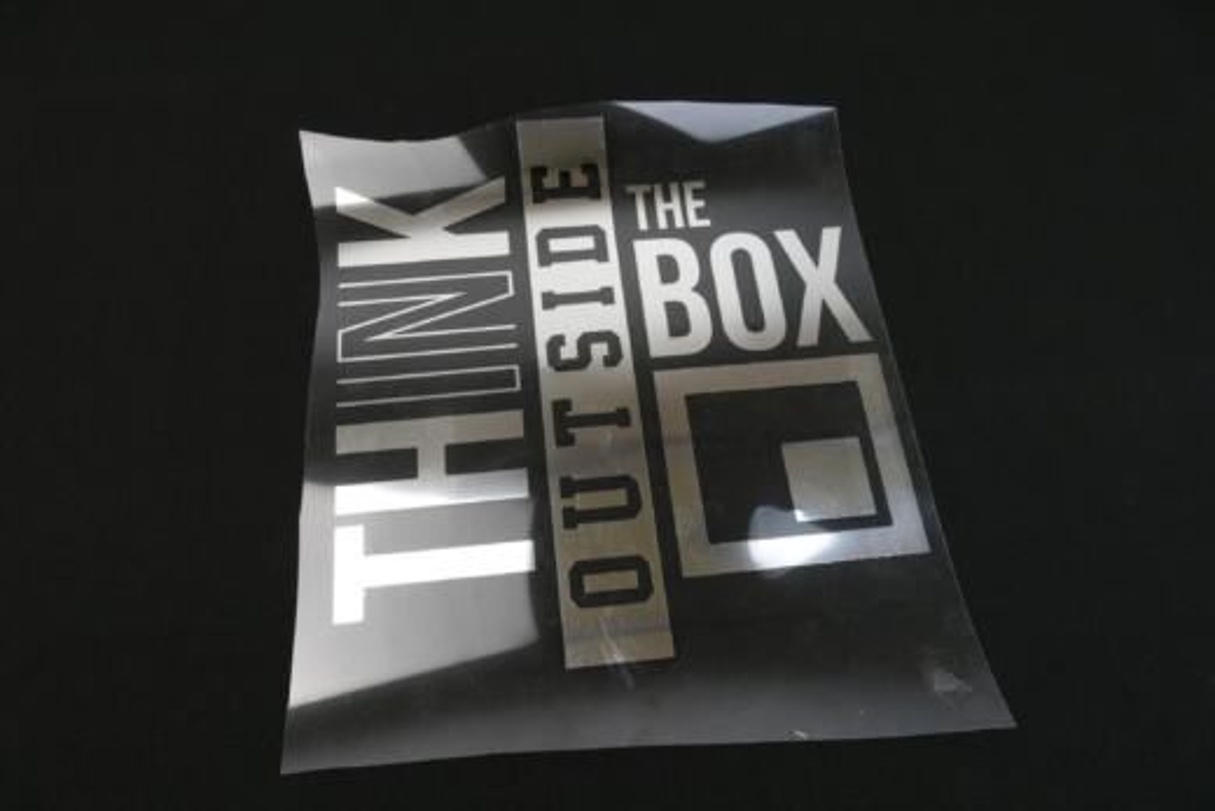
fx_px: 844
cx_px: 608
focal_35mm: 25
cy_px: 406
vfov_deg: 51.3
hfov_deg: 71.5
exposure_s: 1/160
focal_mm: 9.12
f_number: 8
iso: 800
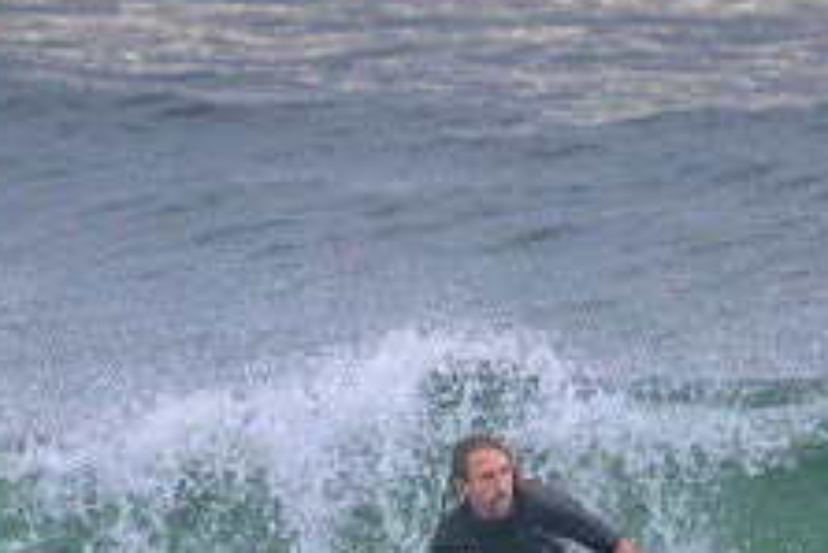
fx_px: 47800
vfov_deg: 0.7
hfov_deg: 1.0
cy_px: 692
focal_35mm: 2077
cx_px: 550
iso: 4000
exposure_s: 1/2000
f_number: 11
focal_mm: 800
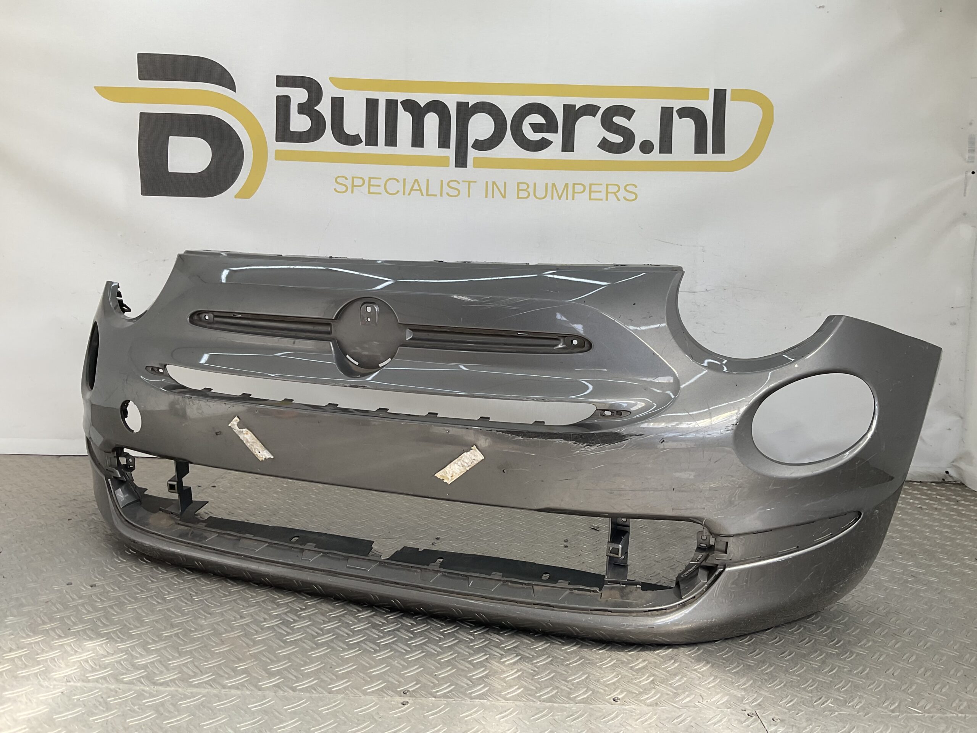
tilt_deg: -7.5
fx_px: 818
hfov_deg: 61.7
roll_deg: -3.0
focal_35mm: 29
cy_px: 366
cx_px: 488
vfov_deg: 48.2
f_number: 1.8
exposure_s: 1/276
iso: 16
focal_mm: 3
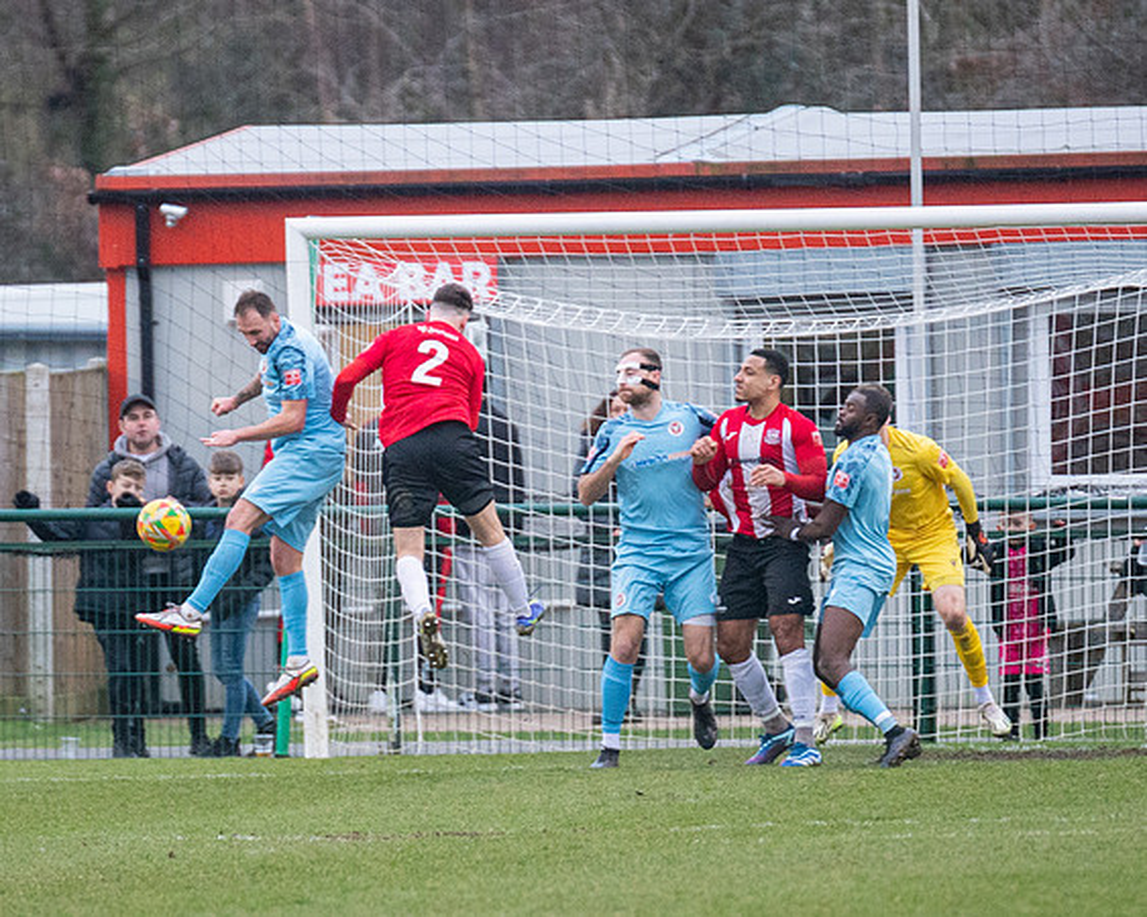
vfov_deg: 2.2
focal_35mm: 691
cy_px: 297
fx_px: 23436
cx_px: 448
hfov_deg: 2.8
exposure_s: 1/1250
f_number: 2.8
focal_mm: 300
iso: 2000
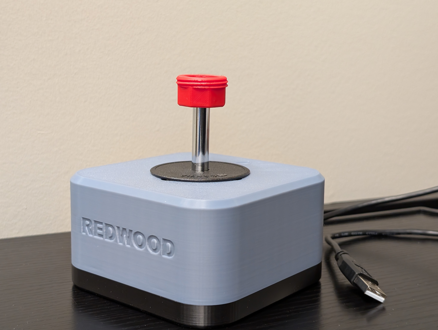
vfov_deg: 29.7
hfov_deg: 38.9
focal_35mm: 49
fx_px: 621
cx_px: 219
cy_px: 165
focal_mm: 6.9
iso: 190
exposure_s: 1/30
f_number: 1.68
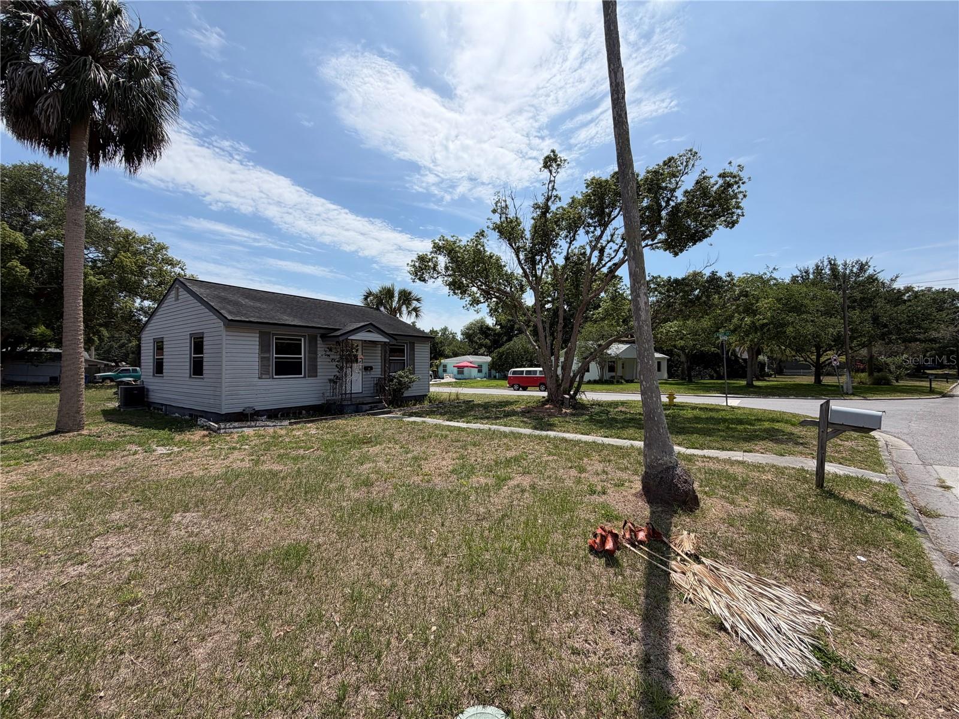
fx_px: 388
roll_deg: +1.1
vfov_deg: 85.7
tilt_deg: +1.5
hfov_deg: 102.1
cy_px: 360
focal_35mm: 14
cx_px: 480
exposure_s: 1/1235
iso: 20
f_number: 2.2
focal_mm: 2.22
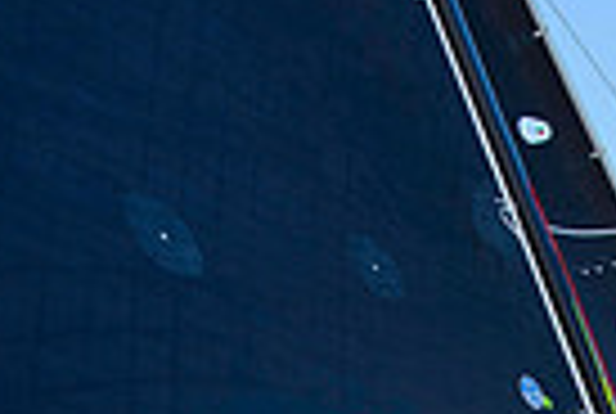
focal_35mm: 70
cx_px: 697
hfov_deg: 26.3
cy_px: 736
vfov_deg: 16.5
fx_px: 1200
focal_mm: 15
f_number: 6.3
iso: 400
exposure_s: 1/800
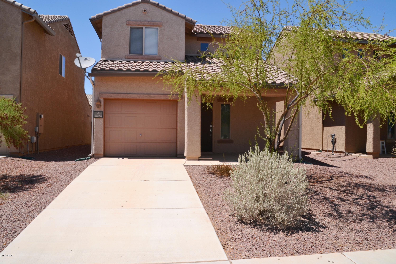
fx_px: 297
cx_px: 198
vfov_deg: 47.9
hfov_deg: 67.4
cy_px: 132
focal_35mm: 27
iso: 100
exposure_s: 1/200
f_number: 11
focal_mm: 18
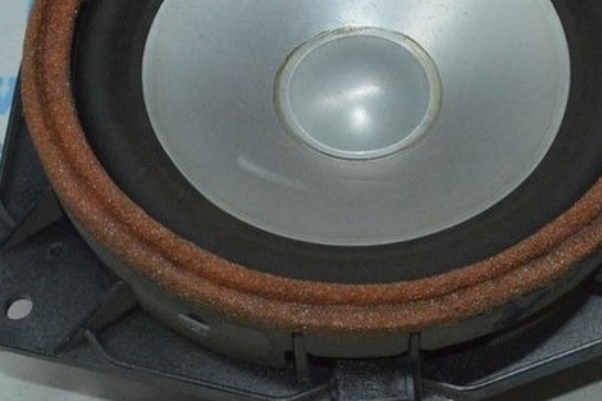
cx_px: 396
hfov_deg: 28.7
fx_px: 1170
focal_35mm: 70
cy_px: 94
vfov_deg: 19.3
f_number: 16
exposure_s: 1/125
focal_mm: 18
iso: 3600
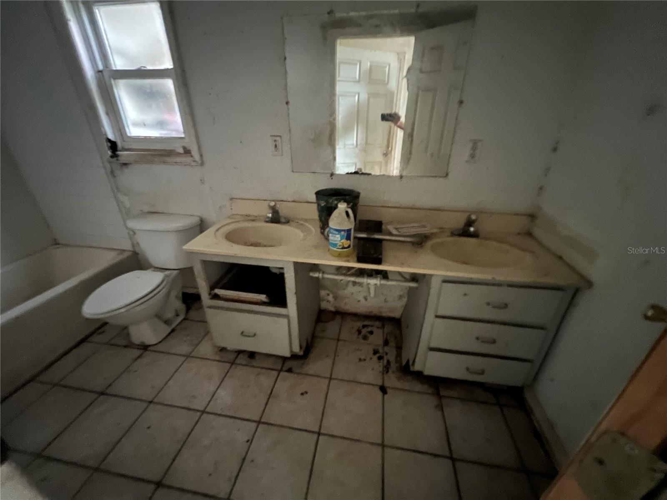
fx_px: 250
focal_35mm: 13
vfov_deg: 89.9
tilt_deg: -27.1
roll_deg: +0.7
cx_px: 334
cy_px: 250
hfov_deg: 106.2
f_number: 1.8
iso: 1250
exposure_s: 1/8
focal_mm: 1.57
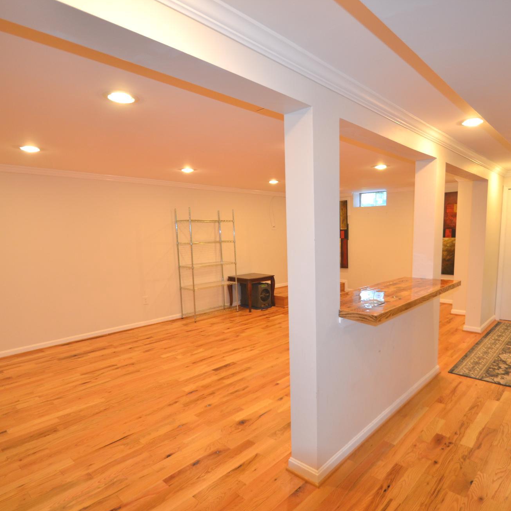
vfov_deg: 74.8
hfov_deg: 73.8
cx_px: 313
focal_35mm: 20
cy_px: 265
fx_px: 334
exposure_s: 1/60
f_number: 3.5
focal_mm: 10
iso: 500
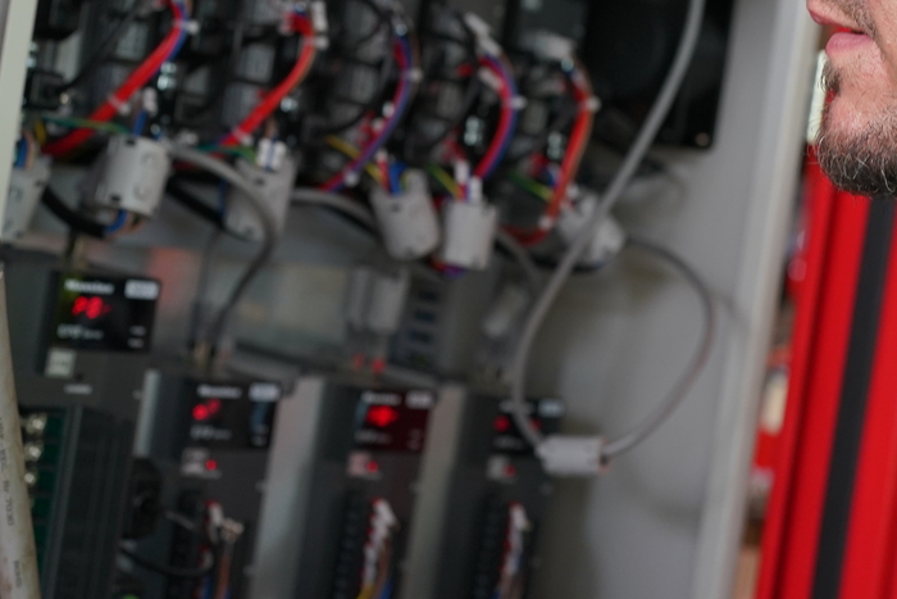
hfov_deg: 26.8
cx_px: 611
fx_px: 1869
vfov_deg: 18.1
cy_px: 180
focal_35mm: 75
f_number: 4
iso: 800
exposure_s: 1/160
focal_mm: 35
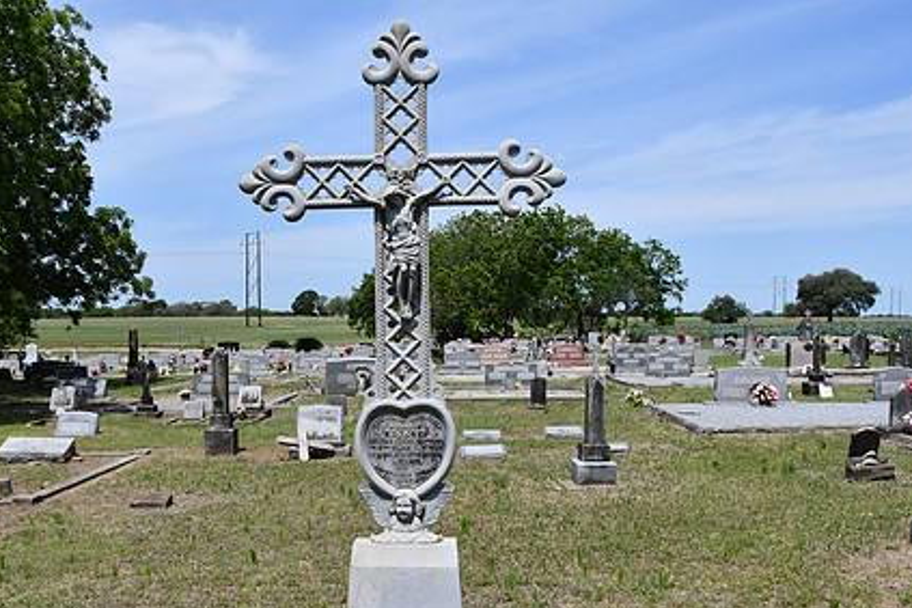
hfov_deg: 51.9
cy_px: 415
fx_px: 937
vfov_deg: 35.5
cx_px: 431
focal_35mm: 37
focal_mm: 18
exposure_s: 1/1250
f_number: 18
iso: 1600
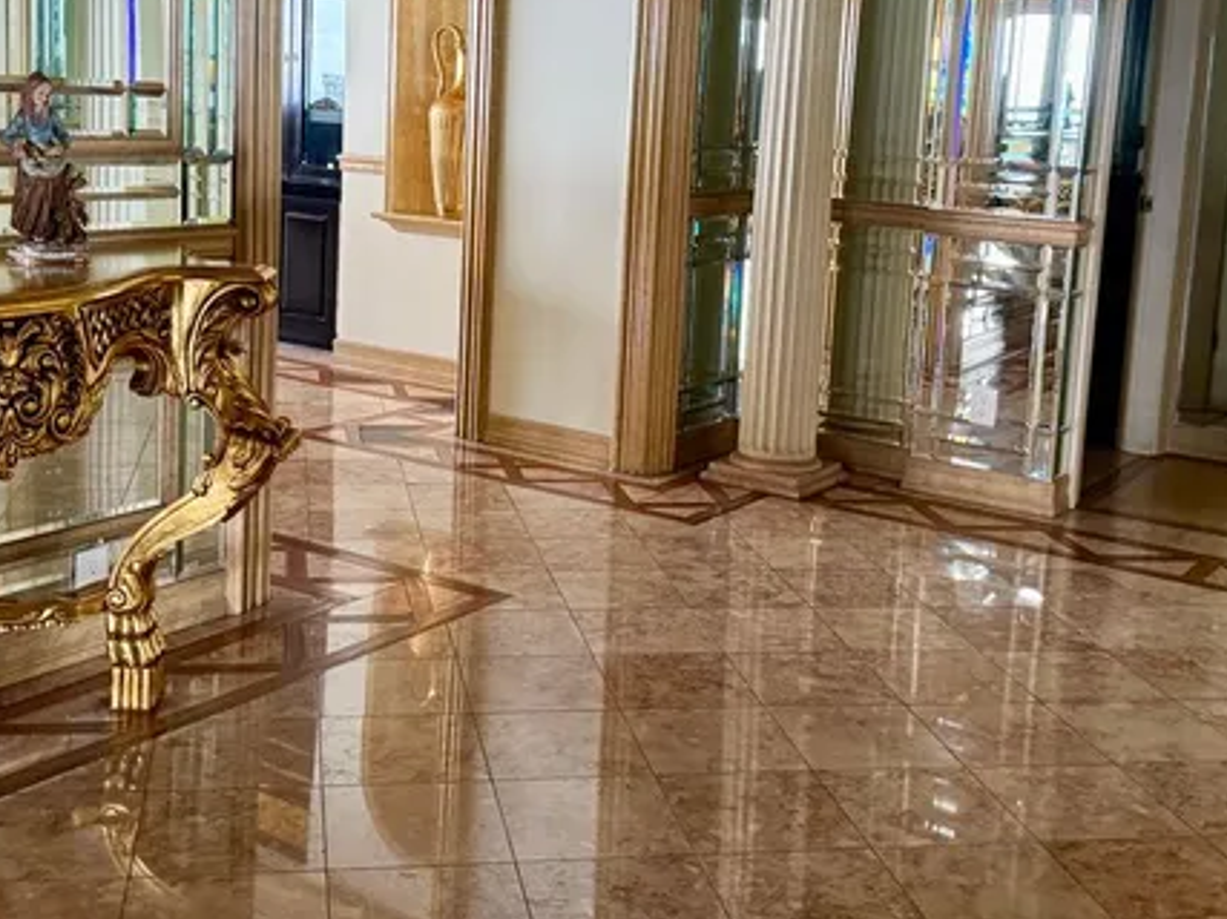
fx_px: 1595
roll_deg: -2.1
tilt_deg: -9.5
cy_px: 313
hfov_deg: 42.0
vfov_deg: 31.9
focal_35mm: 45
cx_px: 557
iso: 320
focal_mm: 6.76
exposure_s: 1/60
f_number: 1.78
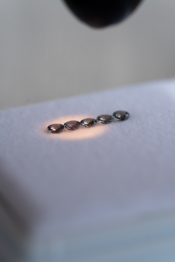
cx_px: 88
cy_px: 131
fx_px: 656
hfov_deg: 15.2
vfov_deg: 22.6
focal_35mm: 90
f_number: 5.6
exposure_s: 1/25
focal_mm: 90
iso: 100
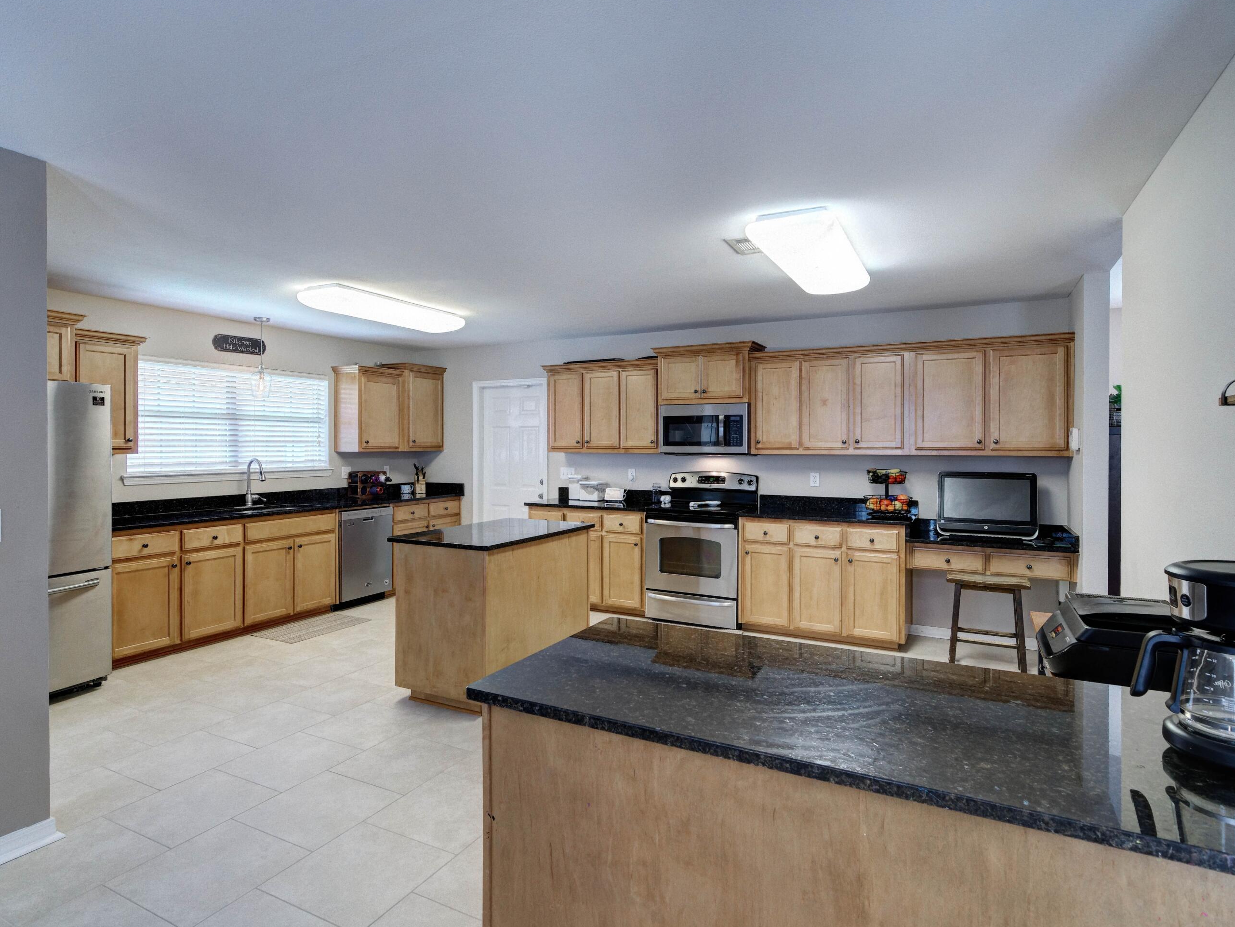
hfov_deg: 87.7
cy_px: 460
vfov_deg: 71.6
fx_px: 642
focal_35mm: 18
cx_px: 583
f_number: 9
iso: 400
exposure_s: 1/125
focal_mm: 11
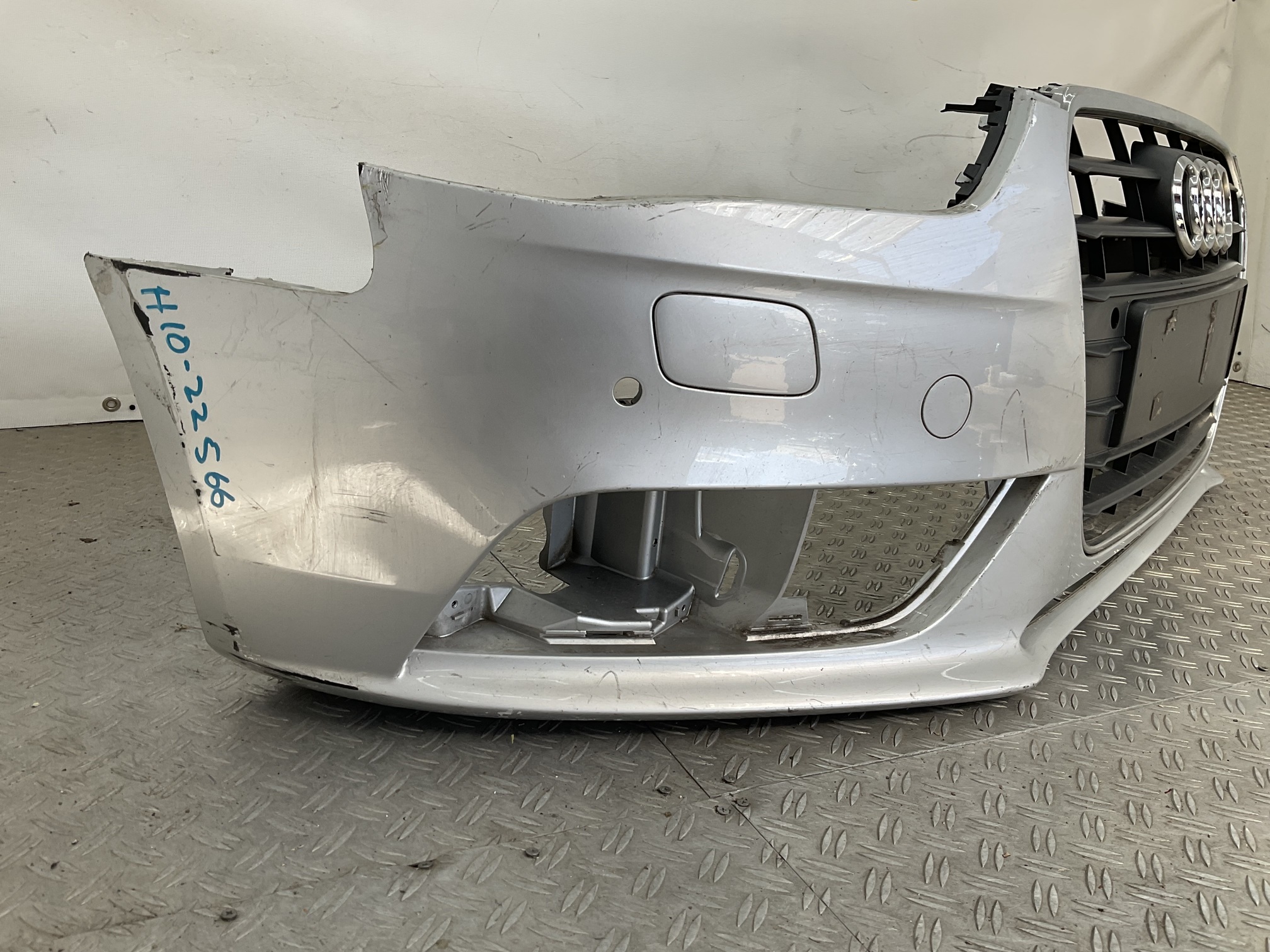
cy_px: 476
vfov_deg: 48.2
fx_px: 1064
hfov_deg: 61.7
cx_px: 635
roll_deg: -5.0
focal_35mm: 29
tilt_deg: -17.6
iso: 16
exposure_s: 1/239
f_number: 1.8
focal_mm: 3
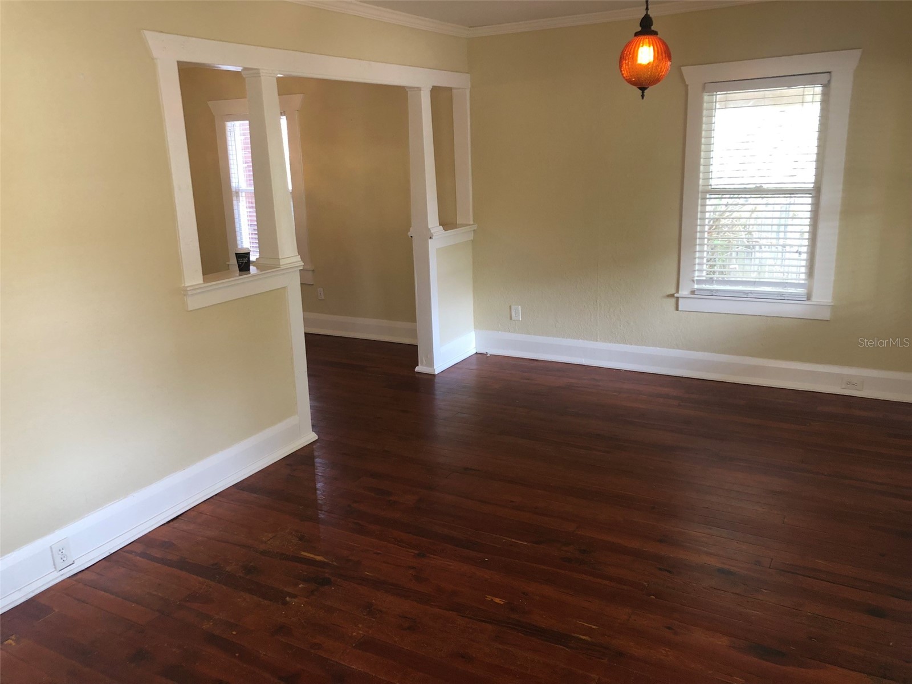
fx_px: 738
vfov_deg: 49.7
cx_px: 456
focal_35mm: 28
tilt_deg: -14.3
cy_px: 342
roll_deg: +2.4
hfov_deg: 63.4
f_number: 1.8
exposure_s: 1/15
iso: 50
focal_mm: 3.99
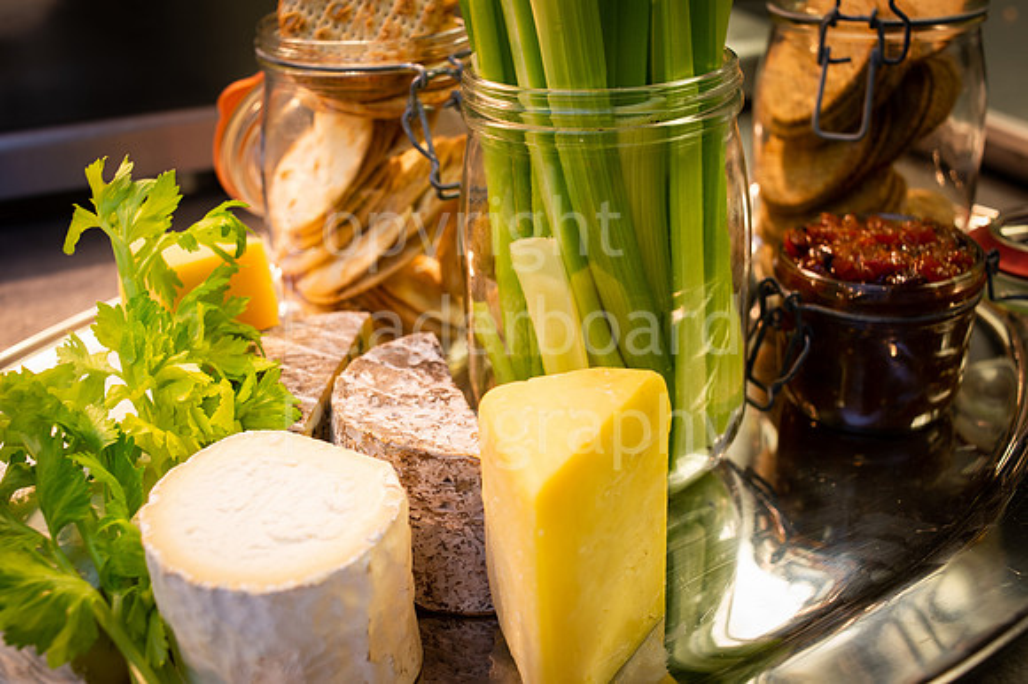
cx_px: 514
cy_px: 342
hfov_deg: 54.5
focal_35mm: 35
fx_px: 999
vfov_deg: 37.8
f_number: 5.6
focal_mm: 35
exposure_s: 1/60
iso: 800
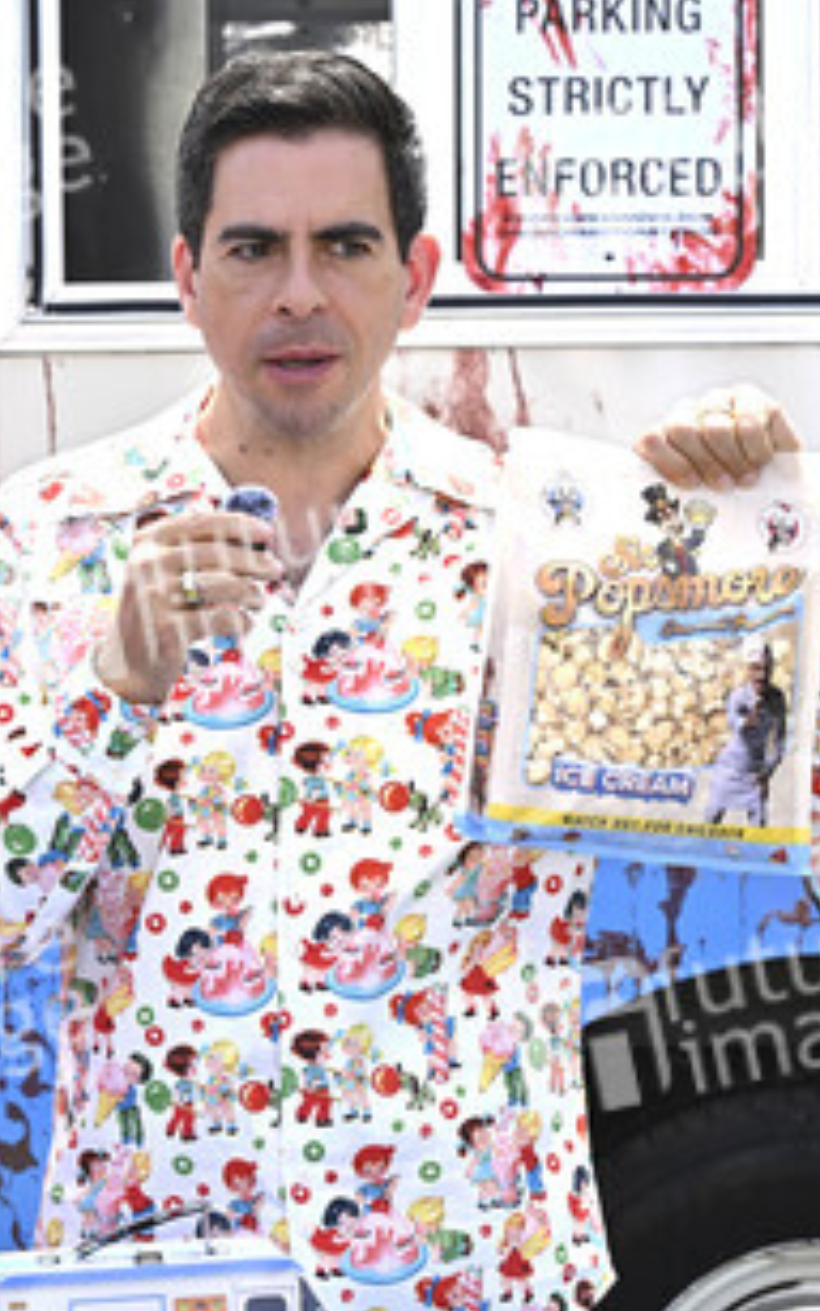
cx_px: 337
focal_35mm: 122
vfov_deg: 17.1
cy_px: 807
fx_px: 4360
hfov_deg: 10.7
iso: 640
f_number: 10
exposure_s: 1/320
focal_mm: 92
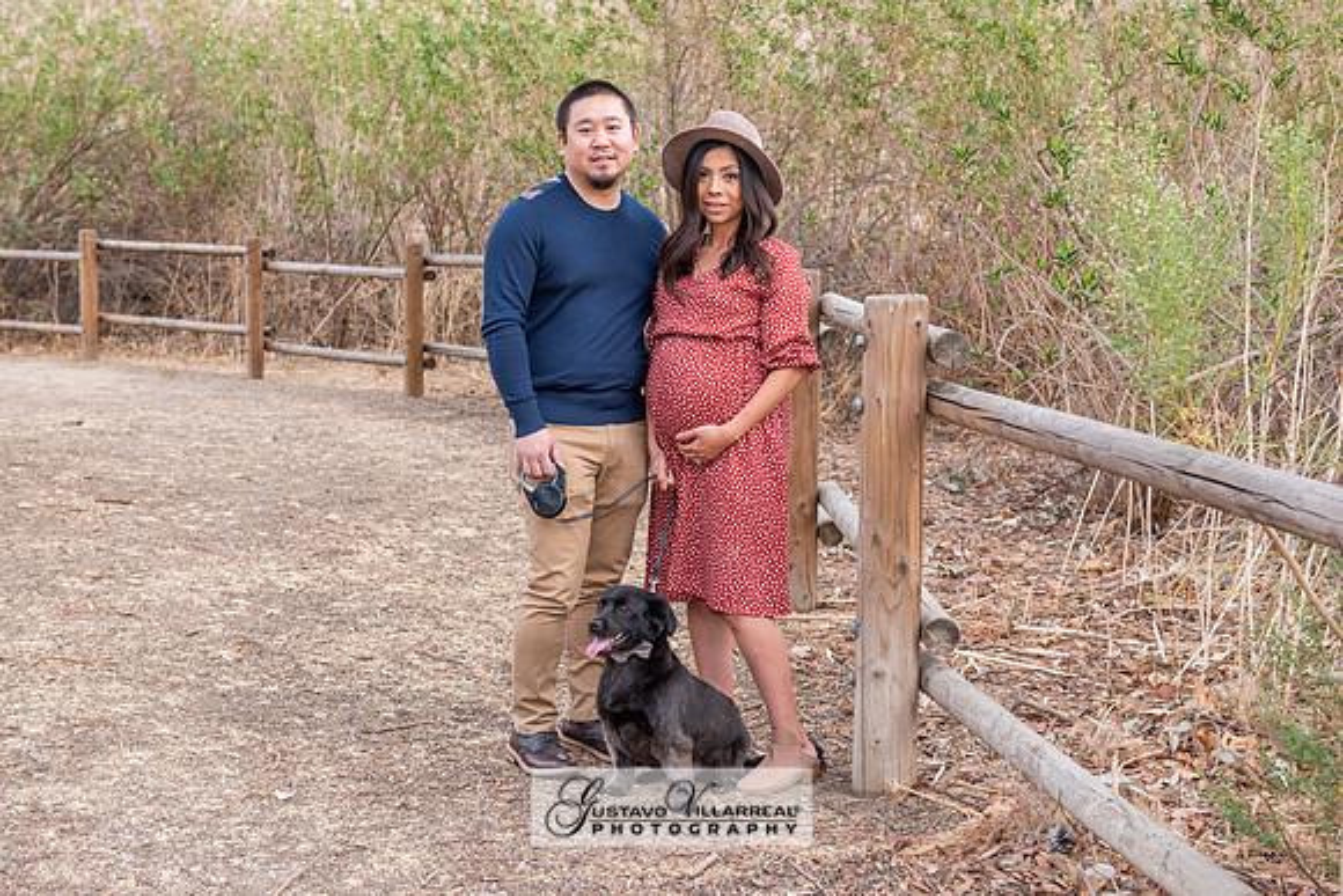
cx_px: 695
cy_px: 409
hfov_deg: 36.5
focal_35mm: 55
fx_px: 2035
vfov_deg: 24.8
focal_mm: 48
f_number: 5
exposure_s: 1/125
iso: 500
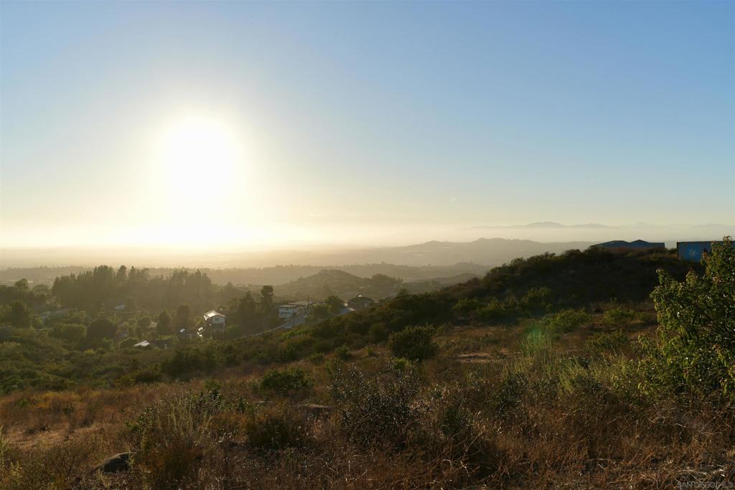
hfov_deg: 61.9
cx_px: 368
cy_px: 245
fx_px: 613
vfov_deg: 43.6
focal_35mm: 30
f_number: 4.5
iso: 100
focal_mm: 20
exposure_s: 1/1000
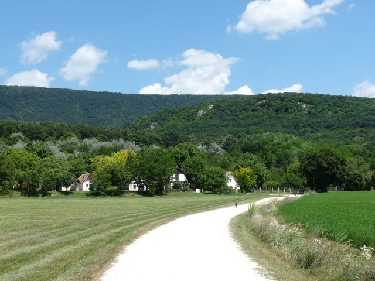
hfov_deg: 38.2
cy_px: 140
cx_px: 188
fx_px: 542
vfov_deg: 29.1
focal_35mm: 50
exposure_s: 1/320
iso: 100
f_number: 5.6
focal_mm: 9
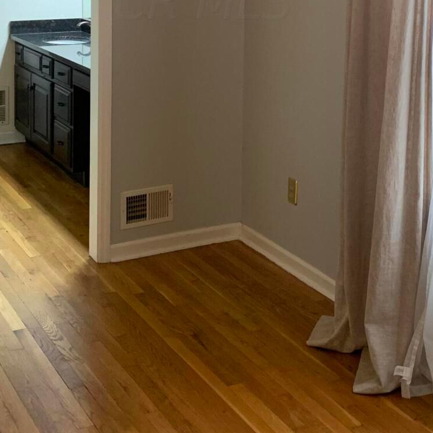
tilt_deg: -4.8
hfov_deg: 27.7
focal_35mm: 62
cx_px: 203
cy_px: 2
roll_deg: -1.0
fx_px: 877
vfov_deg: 26.3
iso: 160
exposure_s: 1/60
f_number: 1.8
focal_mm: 4.25
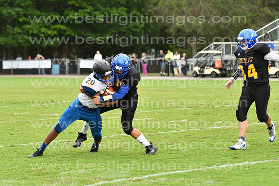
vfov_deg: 6.5
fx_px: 1628
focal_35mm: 210
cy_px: 93
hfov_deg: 9.8
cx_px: 140
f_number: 3.5
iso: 800
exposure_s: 1/1600
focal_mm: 140
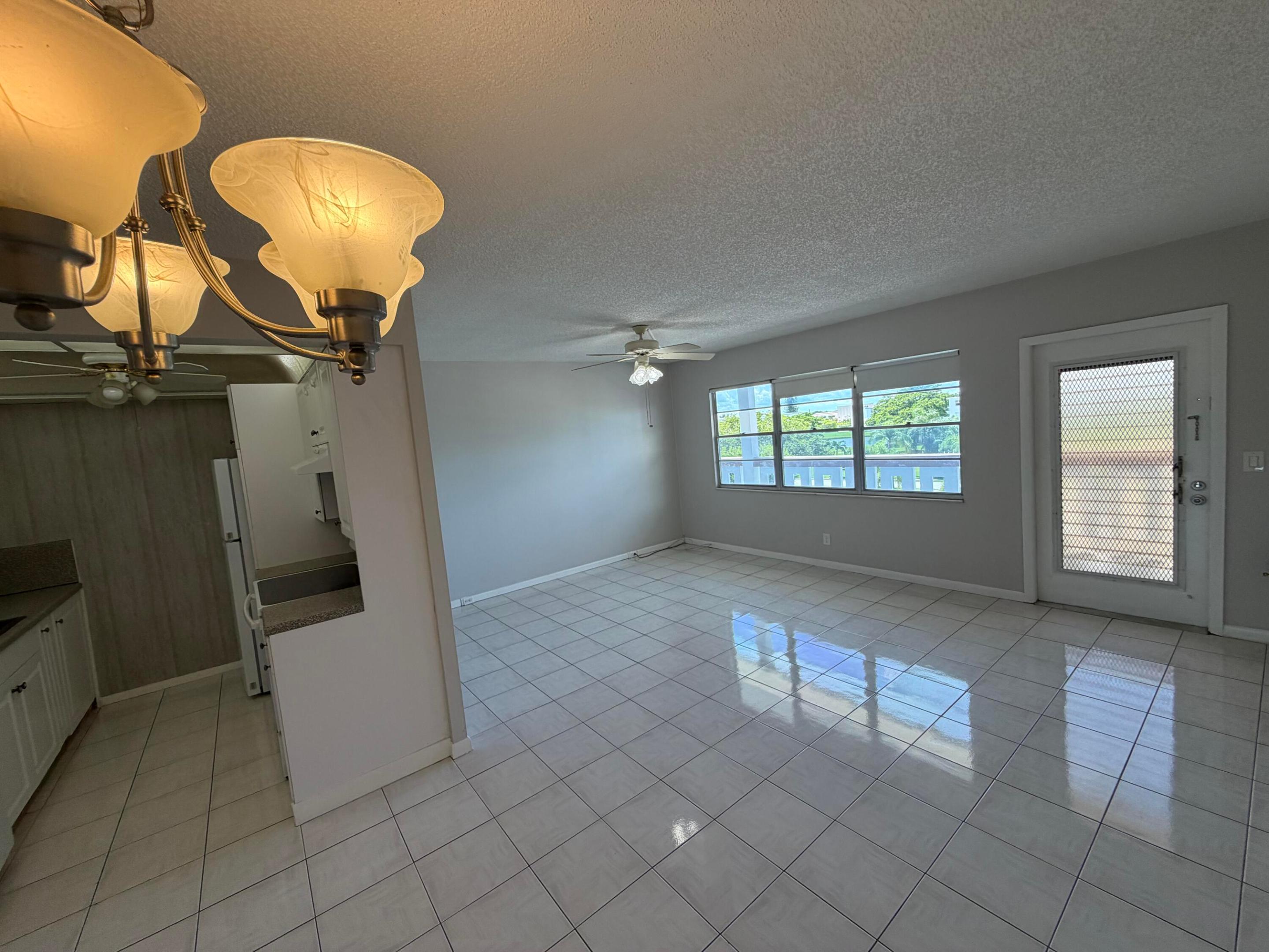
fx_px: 513
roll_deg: +4.7
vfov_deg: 85.7
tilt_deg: -4.7
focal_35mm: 14
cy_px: 476
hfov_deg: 102.1
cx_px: 634
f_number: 2.2
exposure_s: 1/120
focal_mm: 2.22
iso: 64
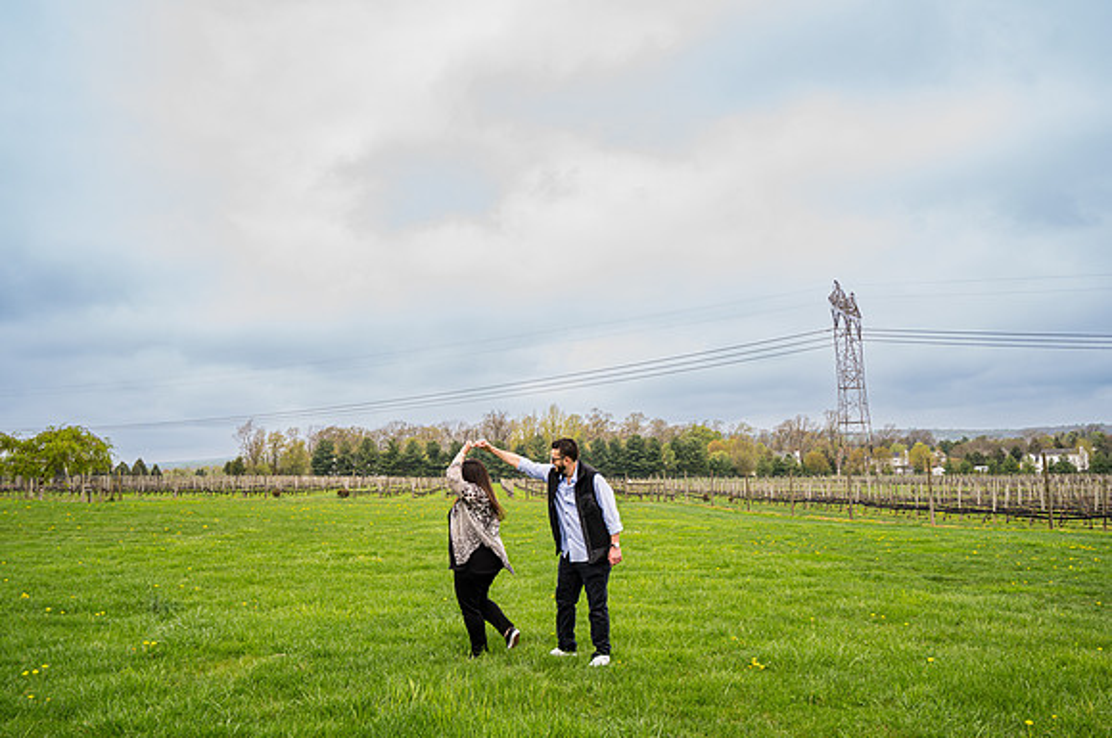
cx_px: 557
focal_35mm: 32
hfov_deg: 58.7
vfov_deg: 40.9
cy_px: 369
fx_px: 989
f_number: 5
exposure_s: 1/125
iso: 64
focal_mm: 32
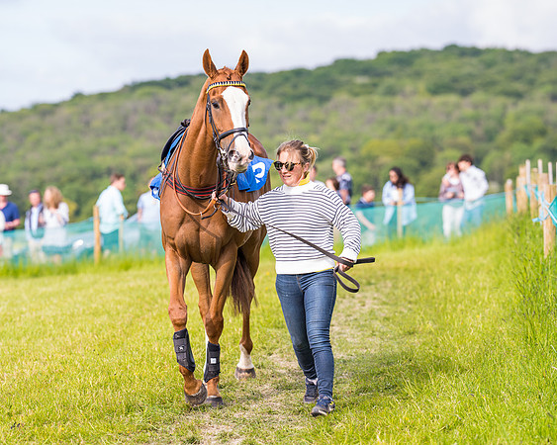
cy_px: 234
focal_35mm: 168
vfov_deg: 9.2
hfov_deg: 11.5
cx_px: 256
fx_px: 2770
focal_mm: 135
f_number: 3.2
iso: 50
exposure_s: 1/320
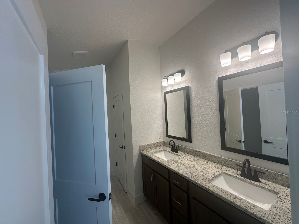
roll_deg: +2.8
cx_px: 150
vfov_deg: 85.7
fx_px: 121
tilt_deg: +0.7
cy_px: 112
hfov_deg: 102.1
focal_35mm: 14
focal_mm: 2.22
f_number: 2.2
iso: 64
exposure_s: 1/120
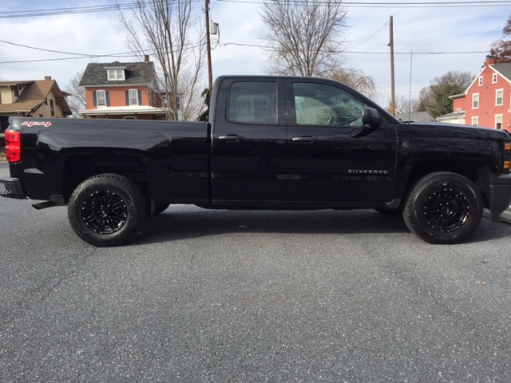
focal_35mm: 29
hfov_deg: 61.7
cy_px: 192
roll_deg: +1.0
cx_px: 256
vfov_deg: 48.2
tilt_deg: -9.1
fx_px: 428
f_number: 2.2
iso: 32
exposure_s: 1/1068
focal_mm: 4.15
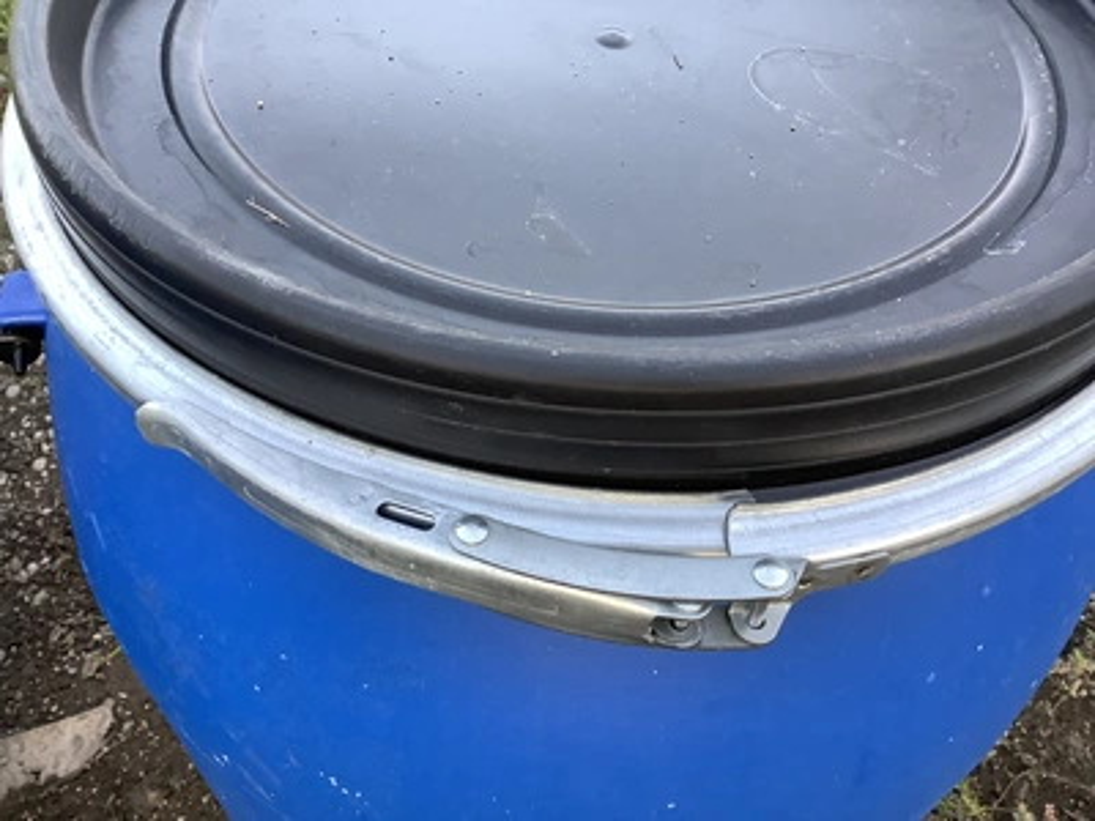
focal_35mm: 31
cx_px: 548
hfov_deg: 58.4
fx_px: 981
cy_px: 410
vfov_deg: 45.4
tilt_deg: -45.1
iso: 100
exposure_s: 1/60
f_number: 2.4
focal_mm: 3.3
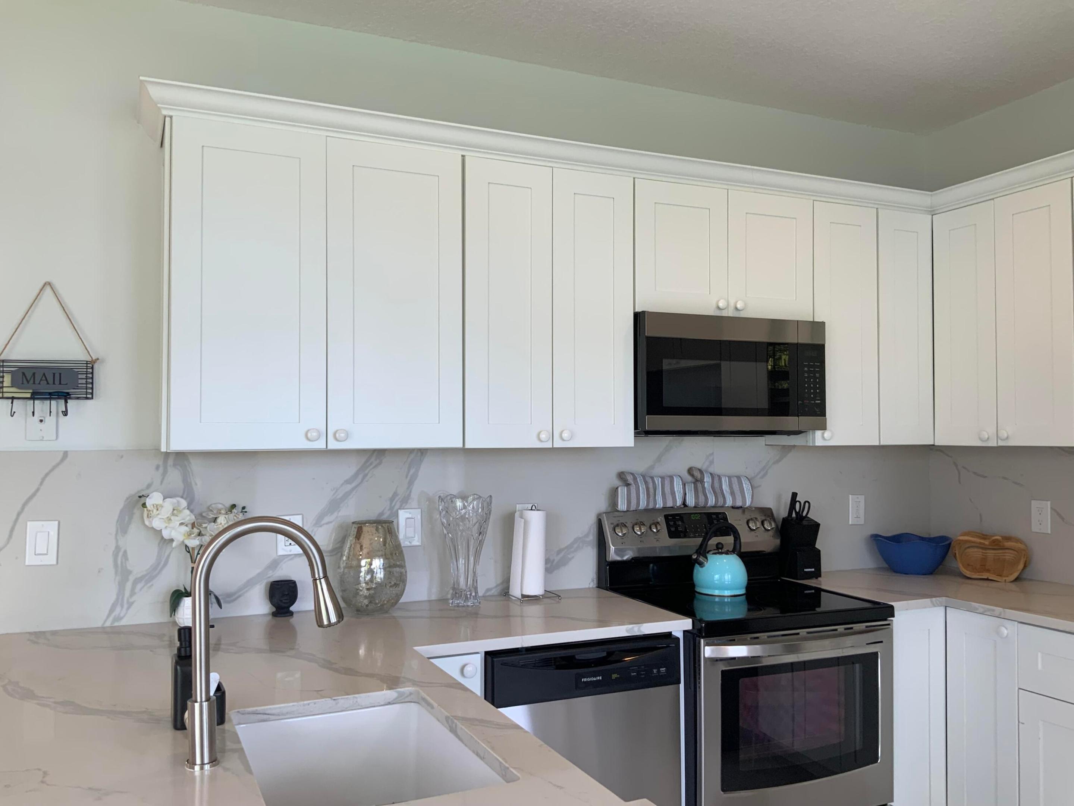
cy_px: 403
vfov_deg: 48.2
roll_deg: +0.0
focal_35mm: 29
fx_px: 900
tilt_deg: +2.3
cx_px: 537
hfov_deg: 61.7
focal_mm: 3
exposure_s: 1/120
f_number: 1.8
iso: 25
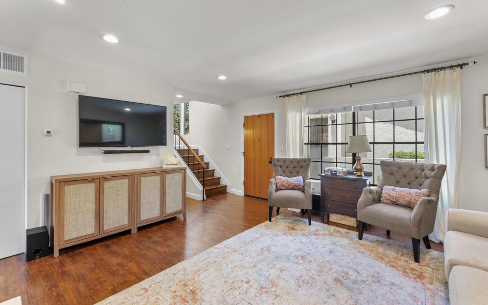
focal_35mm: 15
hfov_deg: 101.5
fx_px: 199
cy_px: 148
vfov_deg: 74.8
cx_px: 249
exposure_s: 1/4
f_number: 9
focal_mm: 14
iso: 500
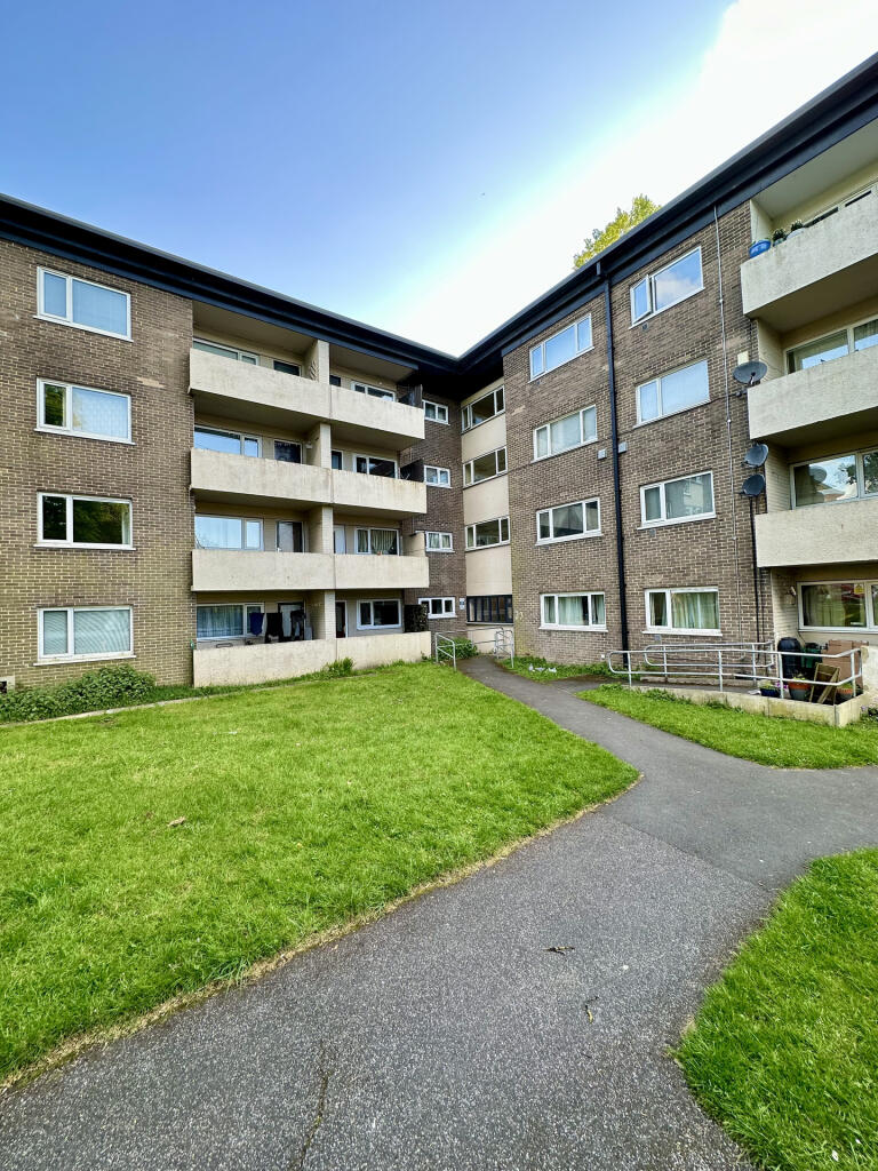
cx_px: 439
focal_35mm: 14
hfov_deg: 85.7
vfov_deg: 102.1
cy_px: 586
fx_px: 473
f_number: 2.2
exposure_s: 1/99
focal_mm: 2.22
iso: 40
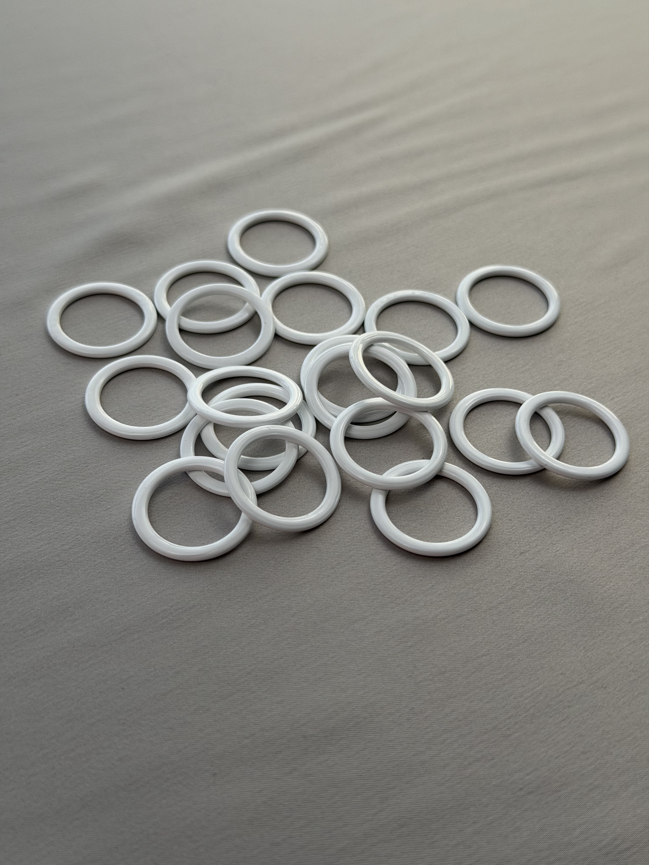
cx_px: 324
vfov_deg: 39.7
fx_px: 1200
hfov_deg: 30.3
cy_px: 432
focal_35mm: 48
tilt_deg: -46.3
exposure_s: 1/733
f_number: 1.78
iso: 64
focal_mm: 6.76
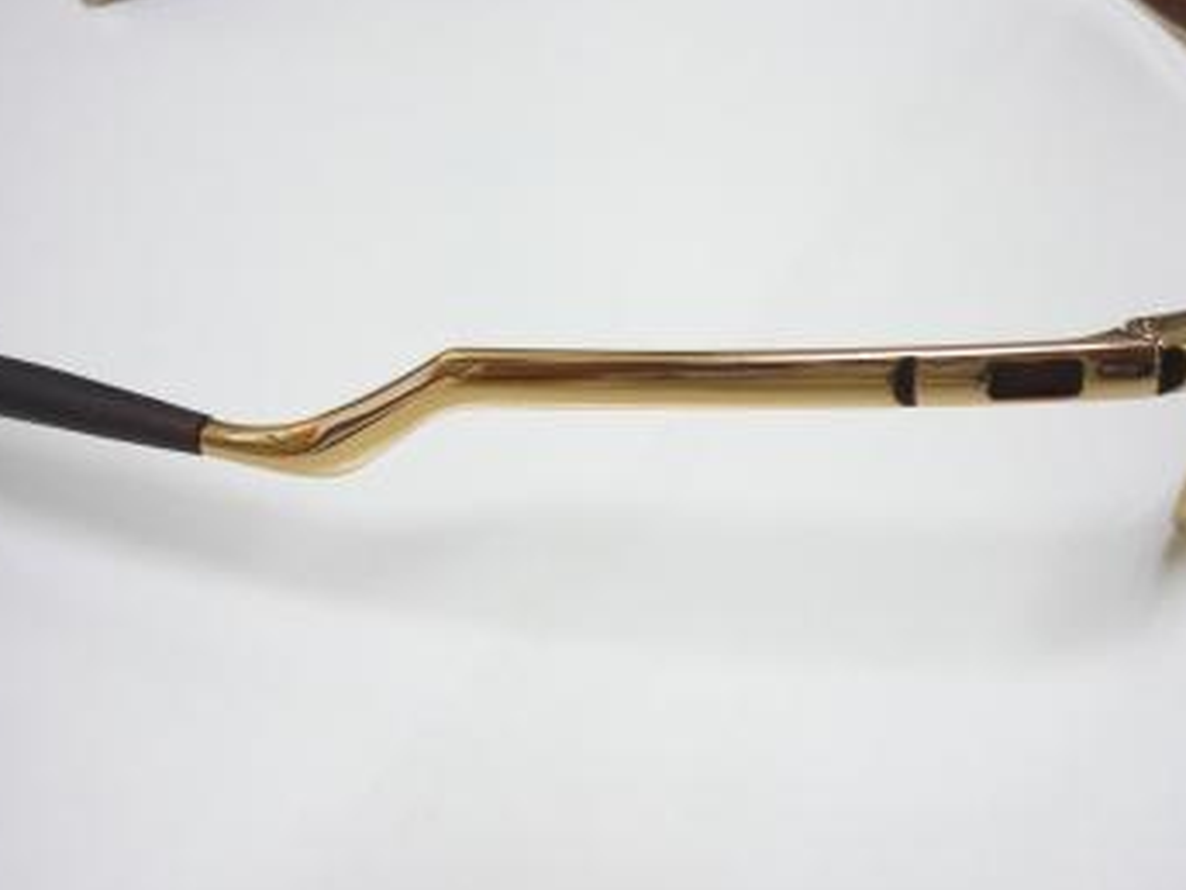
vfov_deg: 33.6
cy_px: 435
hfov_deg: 43.8
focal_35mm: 43
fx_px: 1473
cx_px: 665
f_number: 2.8
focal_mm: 5.5
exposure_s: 1/40
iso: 100
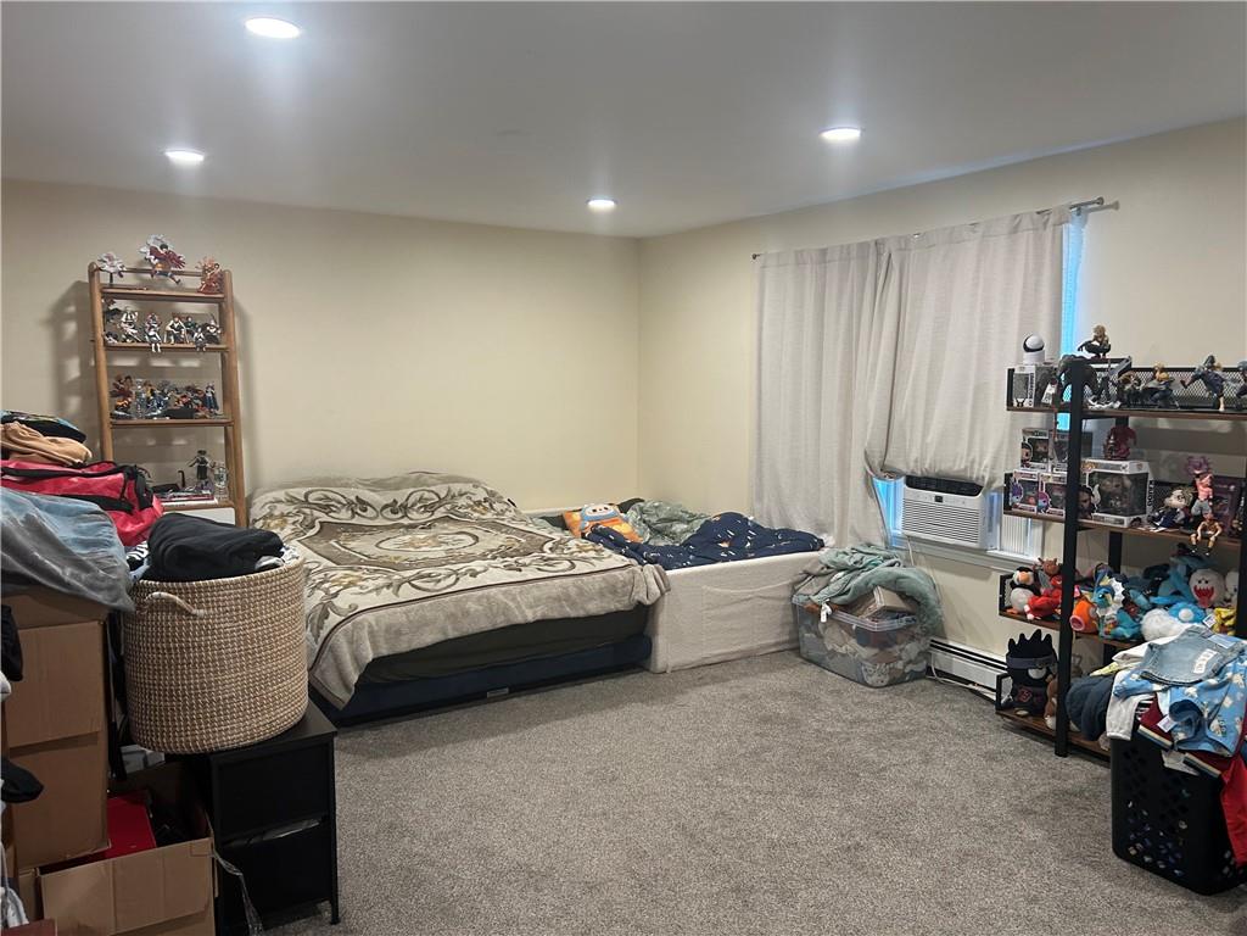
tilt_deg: -6.5
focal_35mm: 26
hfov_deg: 67.3
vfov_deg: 53.1
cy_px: 468
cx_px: 624
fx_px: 937
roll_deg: -0.6
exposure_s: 1/60
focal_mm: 5.7
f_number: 1.5
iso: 100
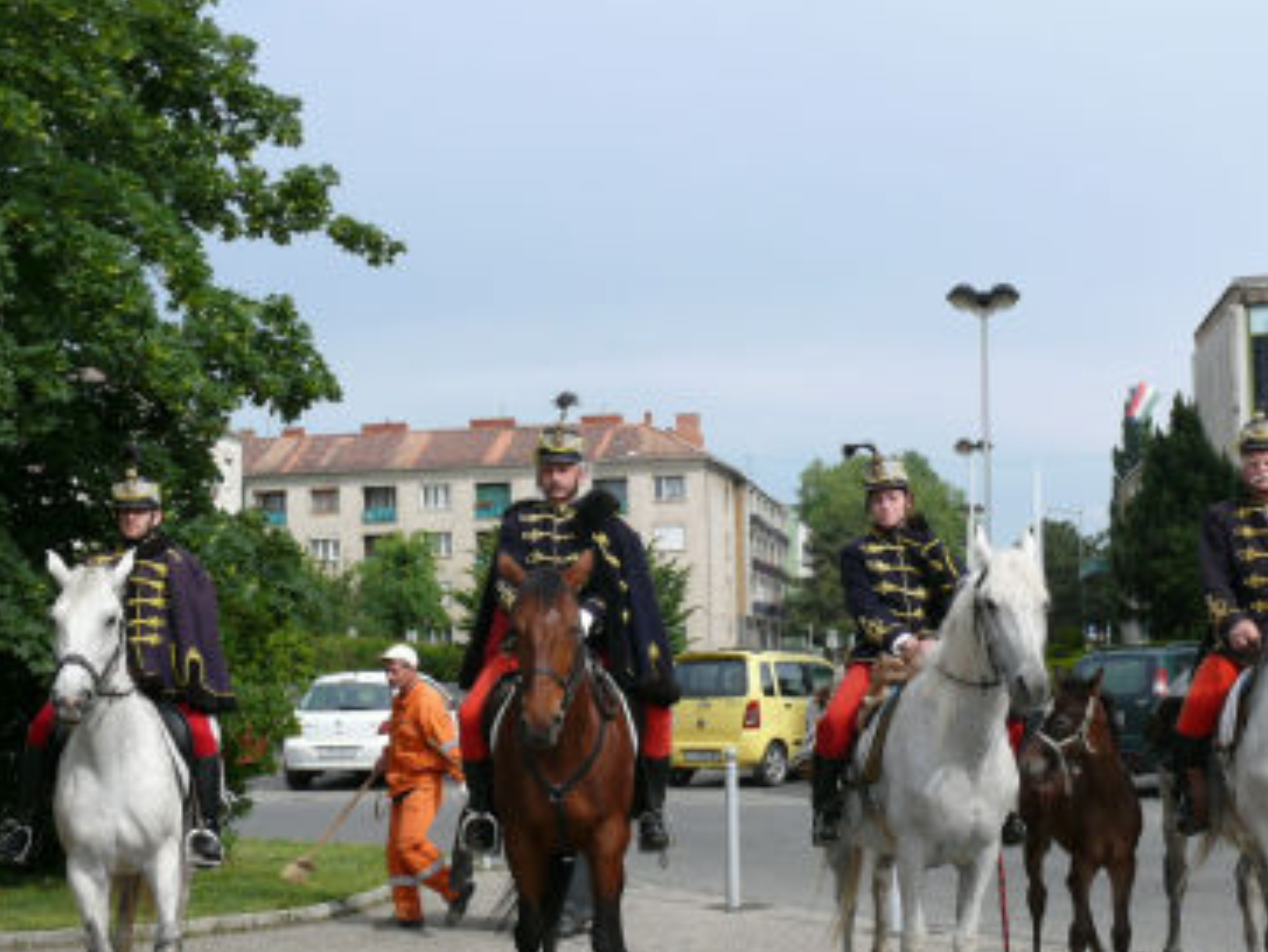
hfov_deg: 37.3
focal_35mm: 51
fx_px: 1869
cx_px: 750
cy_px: 560
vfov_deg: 28.5
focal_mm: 8.3
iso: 100
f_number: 5.6
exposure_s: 1/500
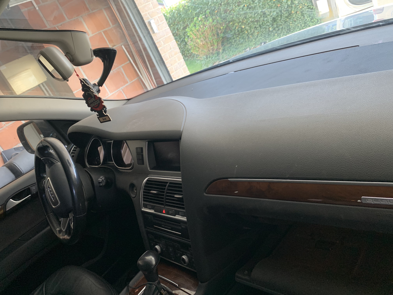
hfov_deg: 67.3
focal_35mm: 26
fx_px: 295
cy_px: 148
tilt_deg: -23.1
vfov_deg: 53.1
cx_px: 196
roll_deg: +27.7
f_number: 1.8
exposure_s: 1/60
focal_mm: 4.25
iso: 100
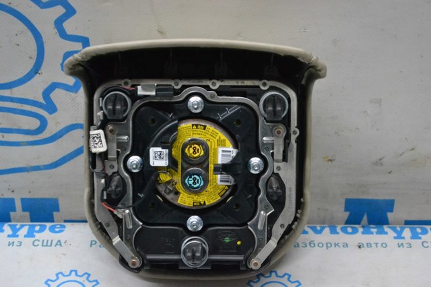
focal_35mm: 82
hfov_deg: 24.6
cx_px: 216
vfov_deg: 16.5
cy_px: 144
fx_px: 987
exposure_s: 1/320
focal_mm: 55
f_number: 5.6
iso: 3200
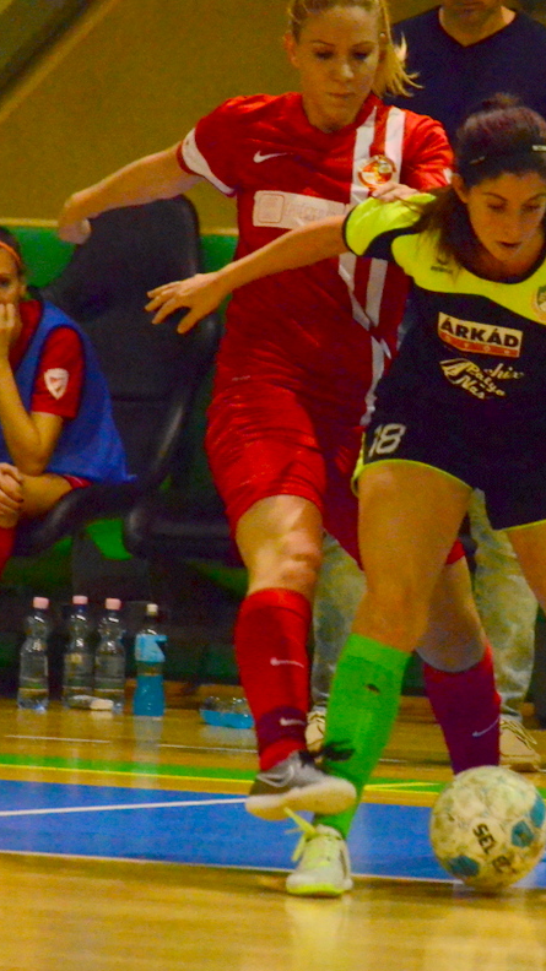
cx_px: 467
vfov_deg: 4.1
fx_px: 13473
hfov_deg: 2.3
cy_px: 486
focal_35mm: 523
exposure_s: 1/640
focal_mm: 220
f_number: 5.3
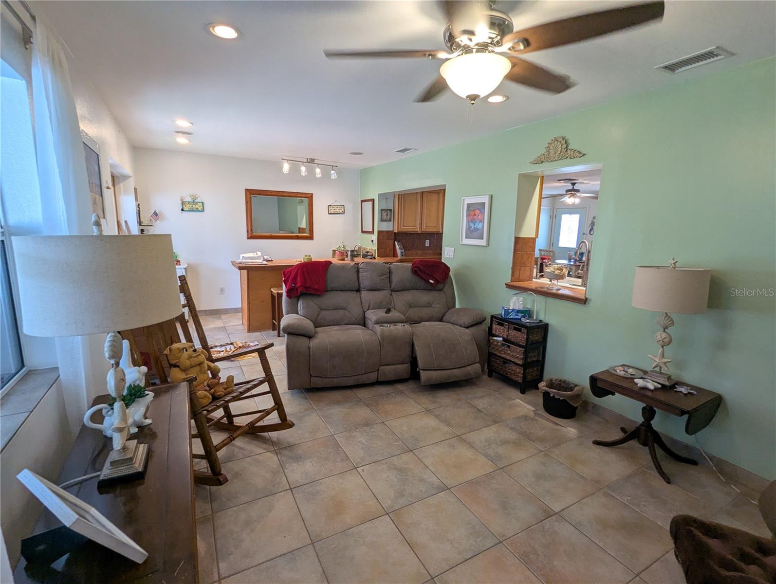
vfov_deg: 78.2
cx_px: 388
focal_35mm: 16
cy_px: 292
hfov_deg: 94.4
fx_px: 359
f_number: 2.2
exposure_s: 1/60
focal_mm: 2.35
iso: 93
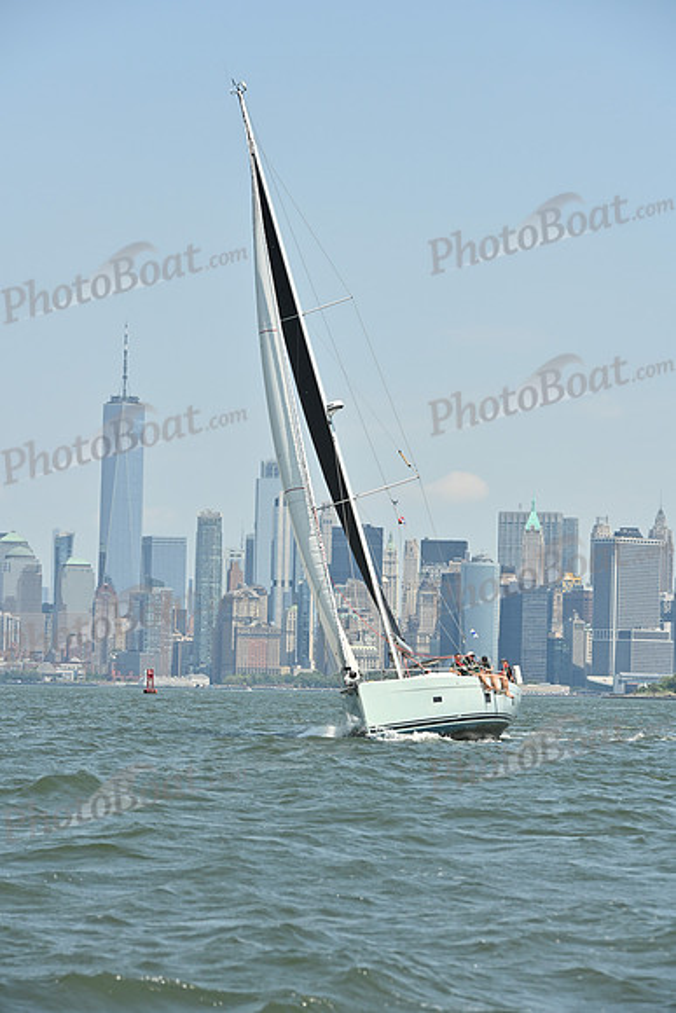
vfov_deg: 15.2
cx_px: 338
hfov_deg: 10.2
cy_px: 506
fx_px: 3800
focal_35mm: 135
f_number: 8
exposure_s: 1/1250
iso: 320
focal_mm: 135
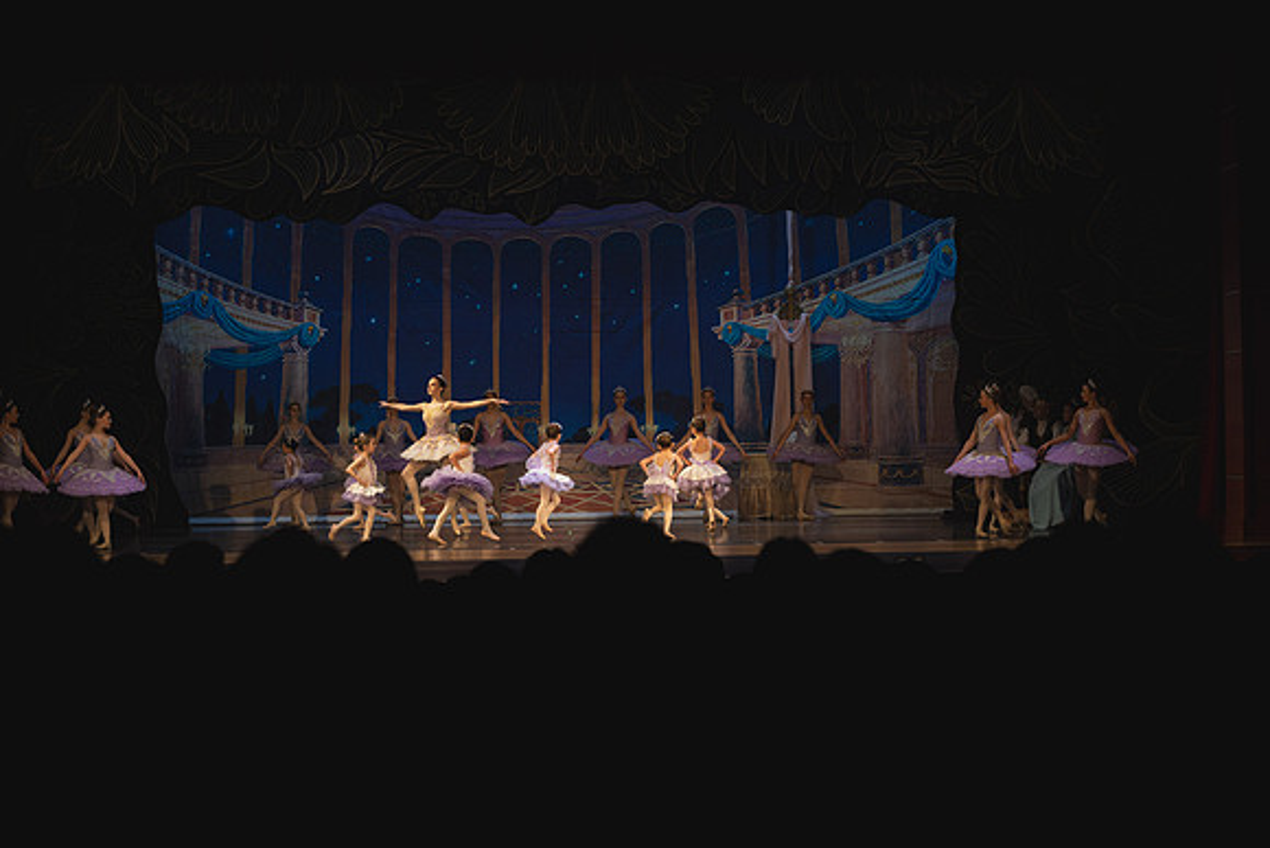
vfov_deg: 19.5
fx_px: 2470
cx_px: 635
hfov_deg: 28.8
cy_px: 424
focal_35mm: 70
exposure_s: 1/320
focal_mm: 70
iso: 1600
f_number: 4
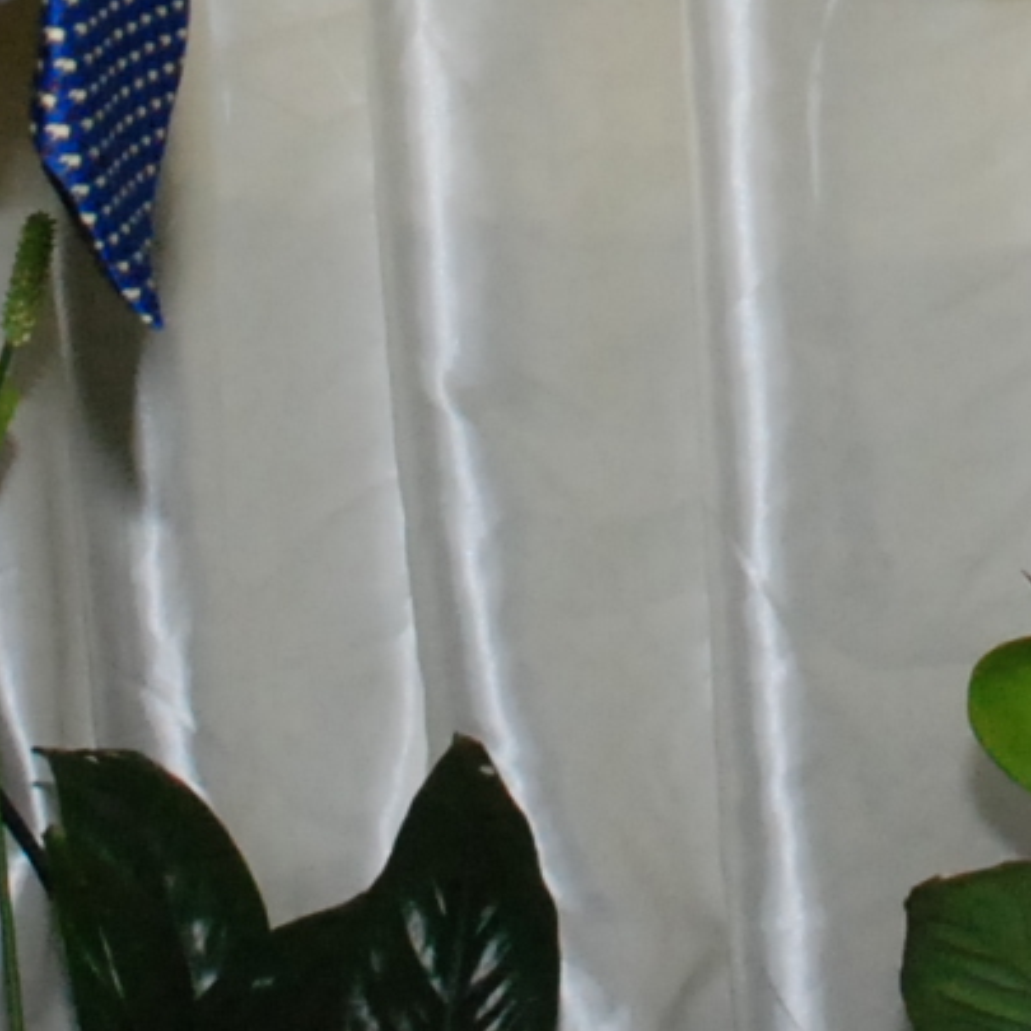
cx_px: 1566
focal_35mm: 347
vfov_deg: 4.9
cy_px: -1214
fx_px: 11693
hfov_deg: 5.0
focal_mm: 38
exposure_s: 1/200
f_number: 8
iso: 1000
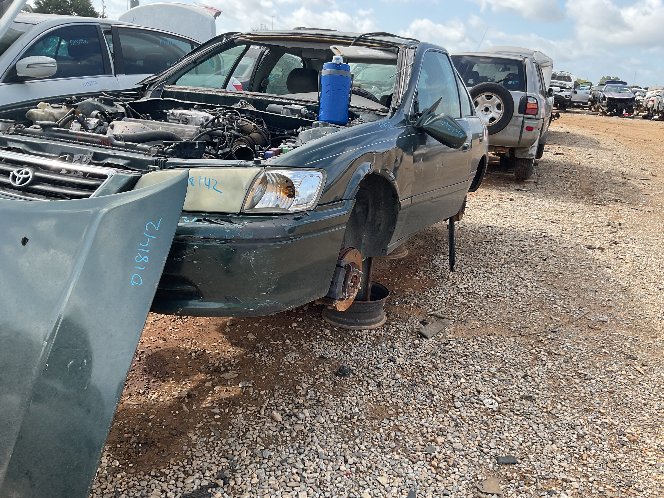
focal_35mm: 29
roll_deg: -4.9
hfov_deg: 61.7
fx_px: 556
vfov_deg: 48.2
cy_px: 249
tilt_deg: -19.4
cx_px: 332
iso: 16
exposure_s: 1/491
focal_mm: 3
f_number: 1.8
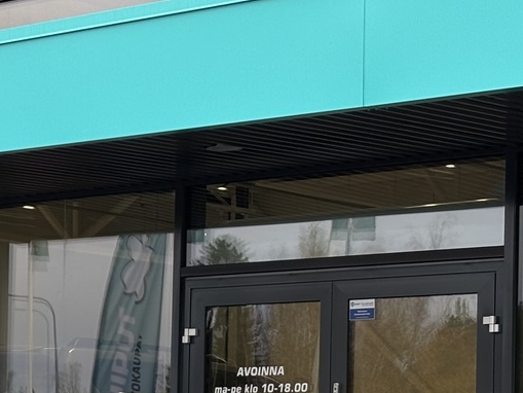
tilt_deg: +1.5
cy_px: 407
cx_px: -163
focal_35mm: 147
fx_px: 2221
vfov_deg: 10.0
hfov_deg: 13.0
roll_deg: -1.7
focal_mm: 5.96
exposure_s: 1/369
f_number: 1.6
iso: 32
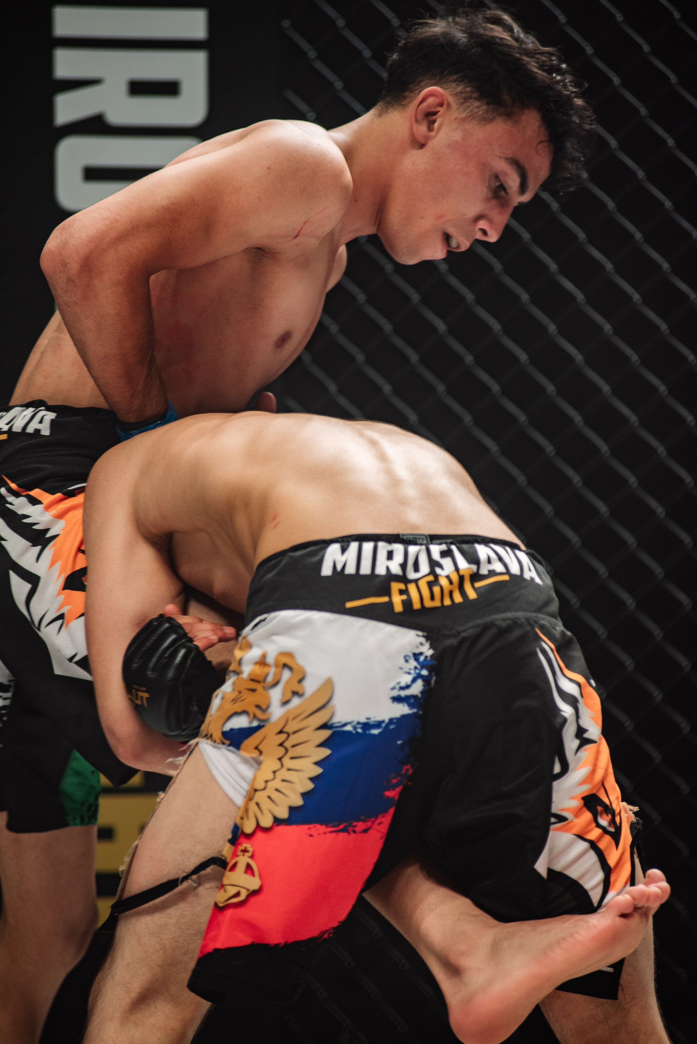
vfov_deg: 10.3
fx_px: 5803
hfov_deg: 6.9
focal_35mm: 200
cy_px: 522
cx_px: 348
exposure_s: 1/320
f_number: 4
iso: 640
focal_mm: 200
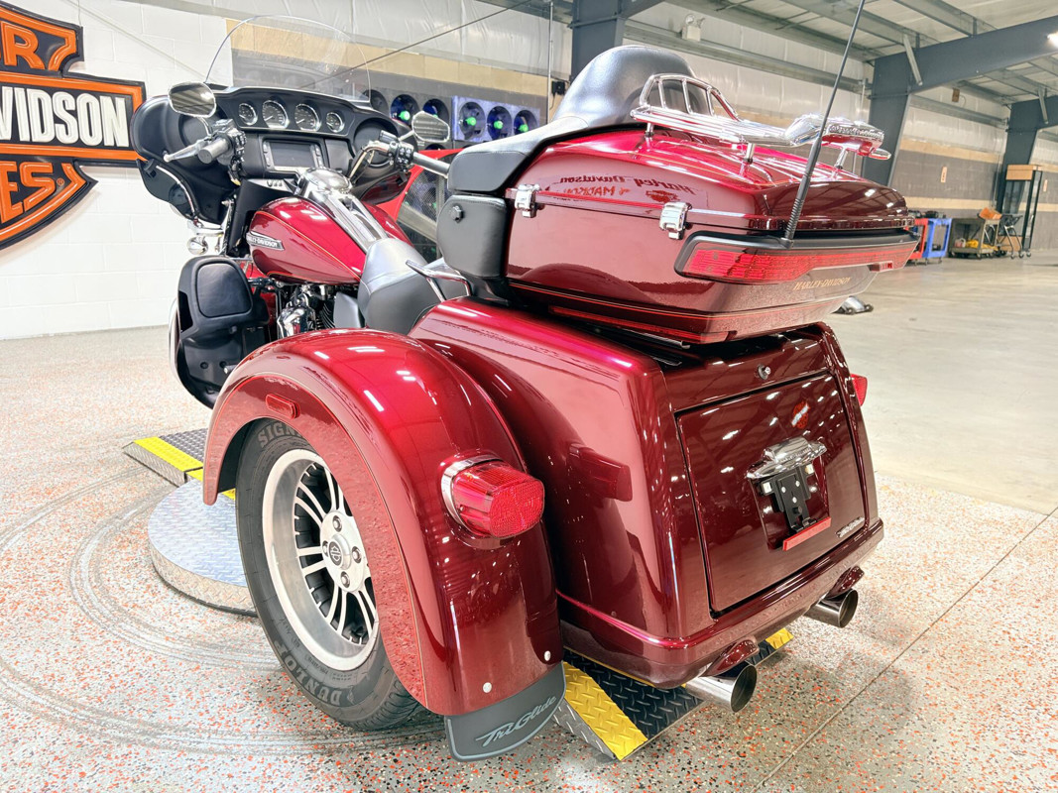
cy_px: 396
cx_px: 529
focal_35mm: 26
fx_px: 795
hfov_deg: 67.3
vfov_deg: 53.1
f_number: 1.6
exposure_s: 1/60
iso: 80
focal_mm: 5.96
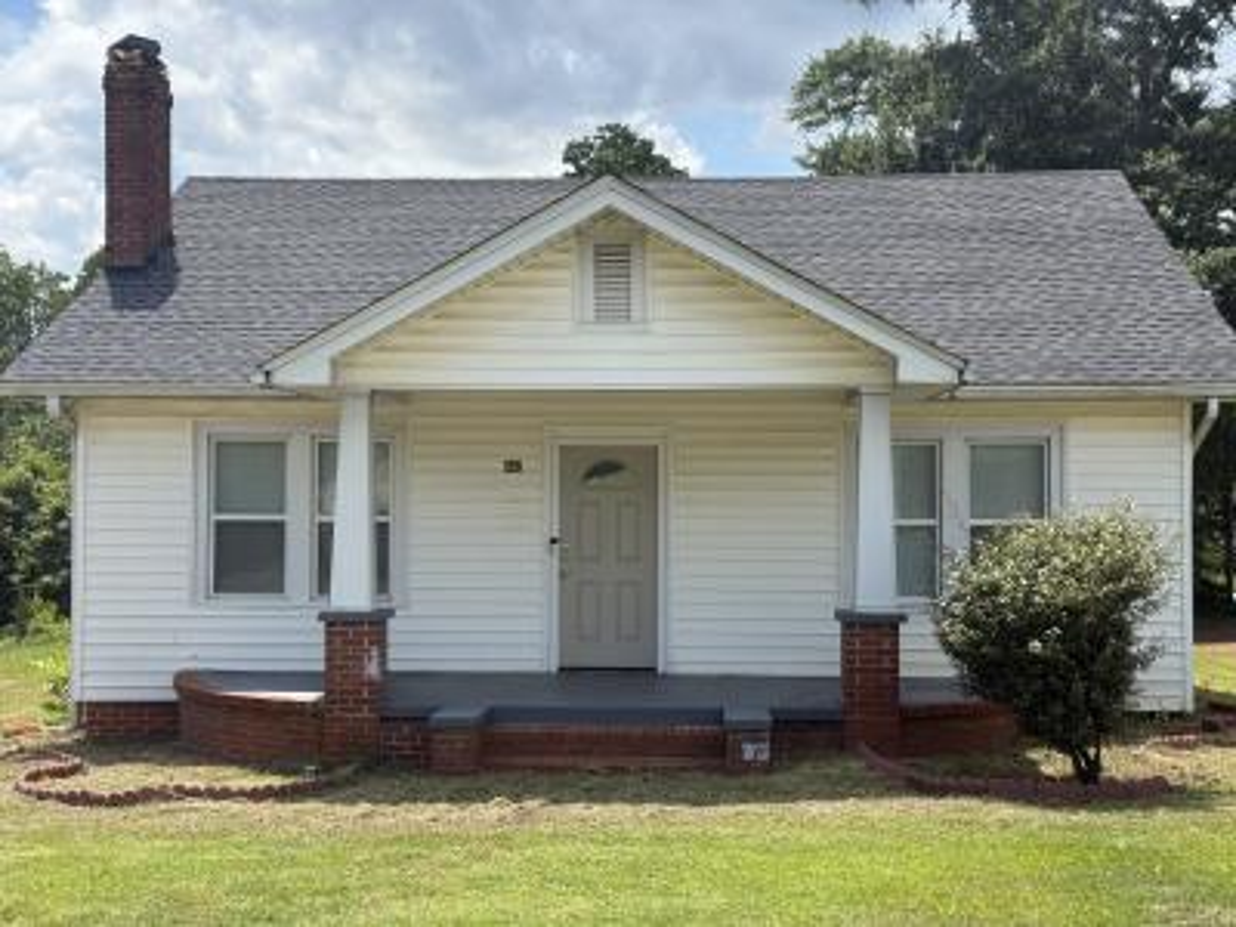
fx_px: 1714
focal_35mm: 48
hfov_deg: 39.7
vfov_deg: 30.3
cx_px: 618
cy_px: 464
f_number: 1.78
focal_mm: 6.76
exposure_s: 1/3226
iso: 80
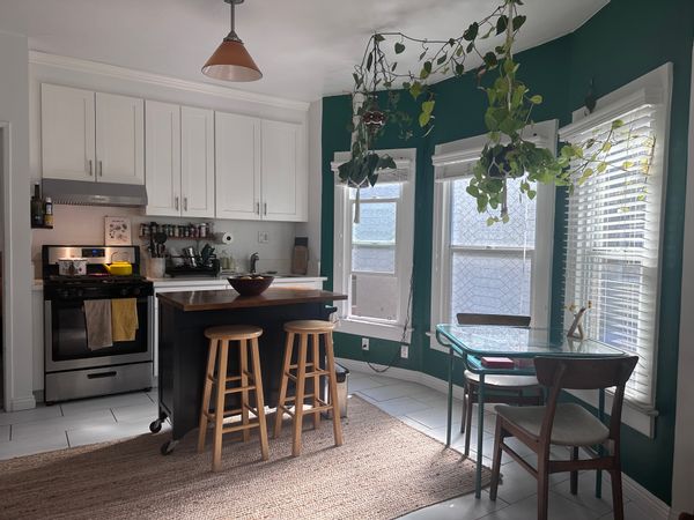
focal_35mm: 24
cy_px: 260
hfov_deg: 71.6
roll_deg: -1.1
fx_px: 481
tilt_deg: -3.3
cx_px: 347
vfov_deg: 56.8
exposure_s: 1/494
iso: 80
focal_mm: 6.86
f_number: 1.78
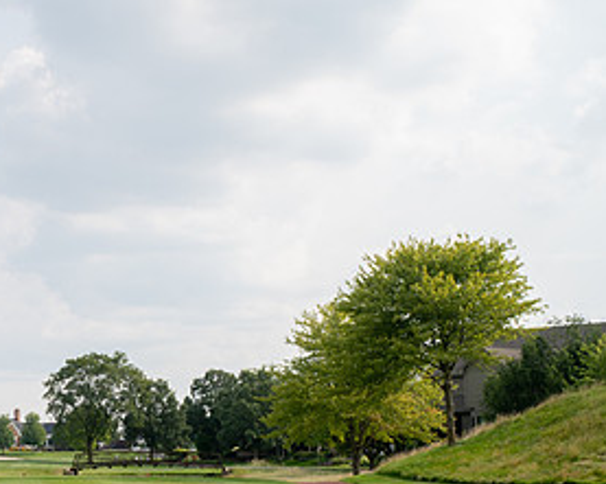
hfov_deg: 24.7
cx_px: -24
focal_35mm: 73
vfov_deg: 20.8
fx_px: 1308
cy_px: 354
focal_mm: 37
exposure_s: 1/1000
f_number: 6.3
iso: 250
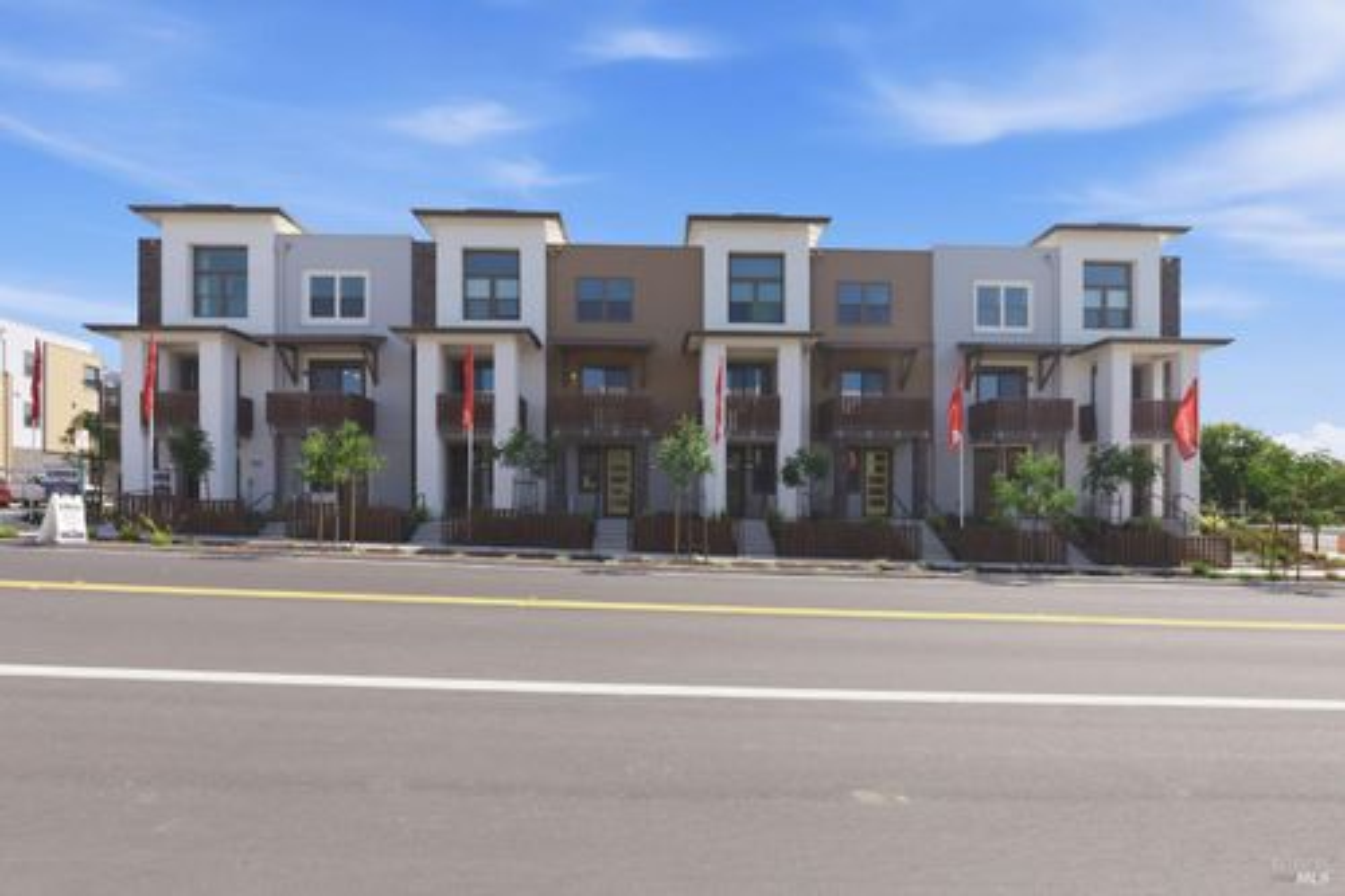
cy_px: 448
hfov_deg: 104.3
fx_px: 523
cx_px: 672
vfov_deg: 81.2
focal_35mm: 14
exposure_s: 1/640
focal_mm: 14
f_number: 10
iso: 640
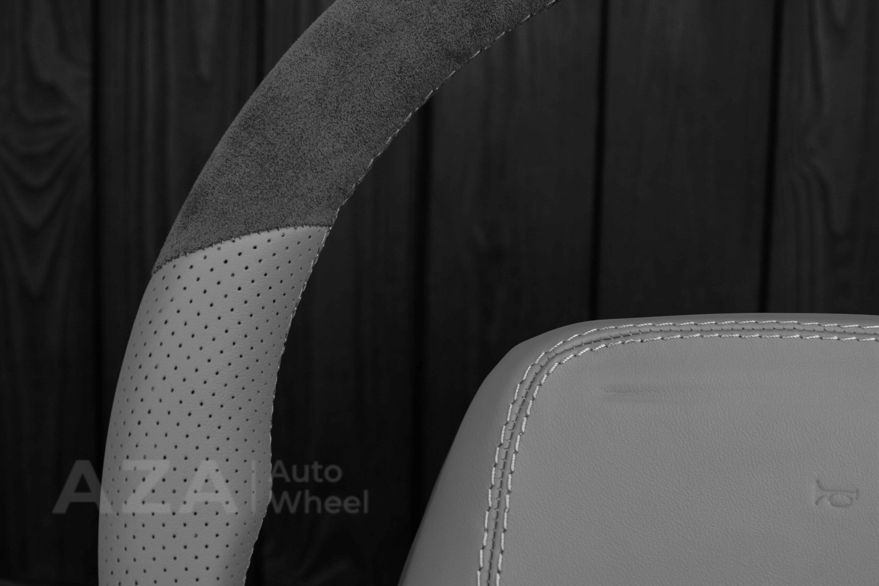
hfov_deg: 37.8
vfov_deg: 25.8
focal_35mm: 52
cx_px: 440
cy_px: 293
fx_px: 1282
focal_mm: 35
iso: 500
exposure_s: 1/125
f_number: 6.3
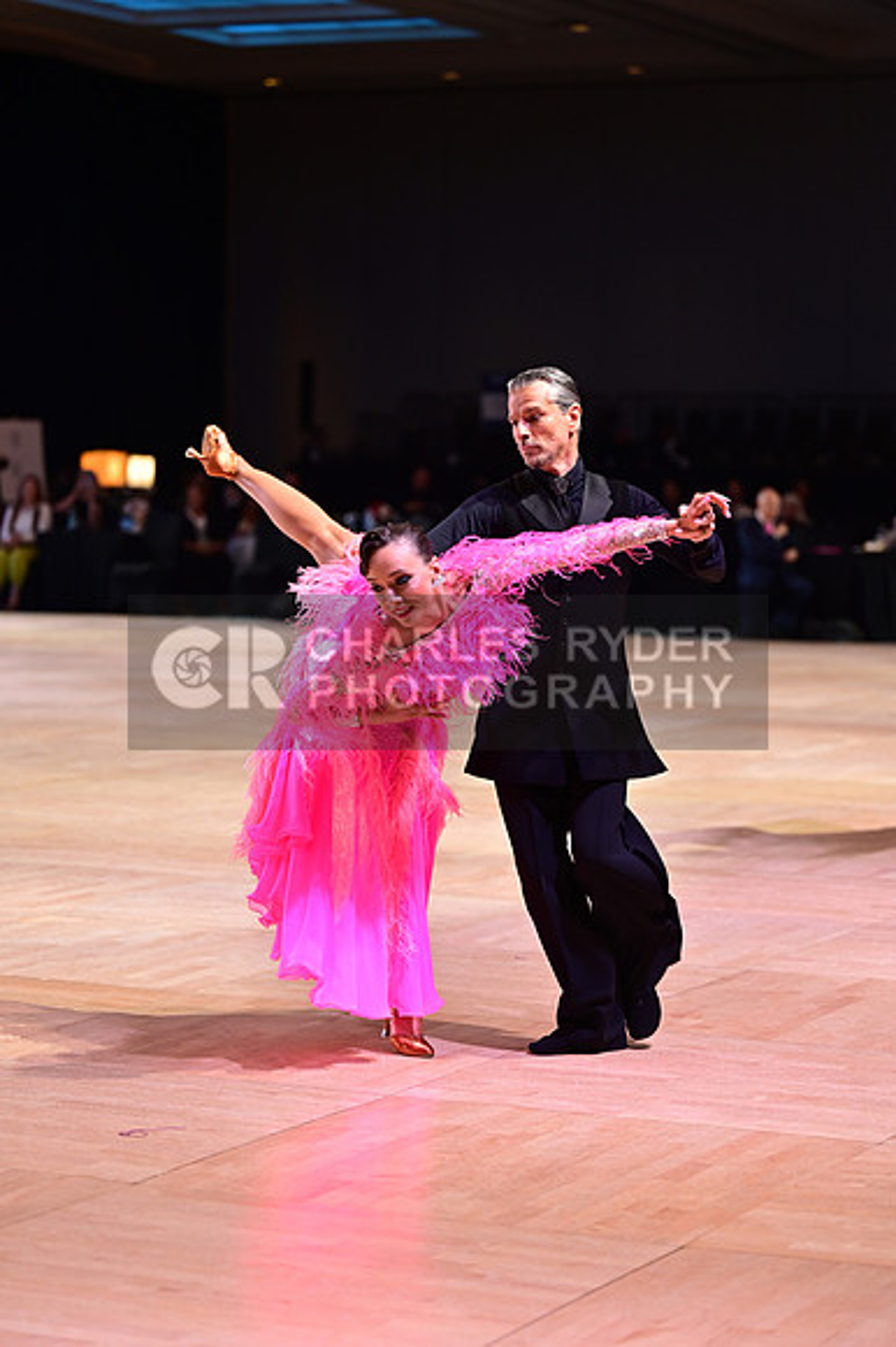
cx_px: 448
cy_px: 674
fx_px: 3551
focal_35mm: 95
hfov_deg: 14.4
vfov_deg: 21.5
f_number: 2.8
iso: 1600
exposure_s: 1/400
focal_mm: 95
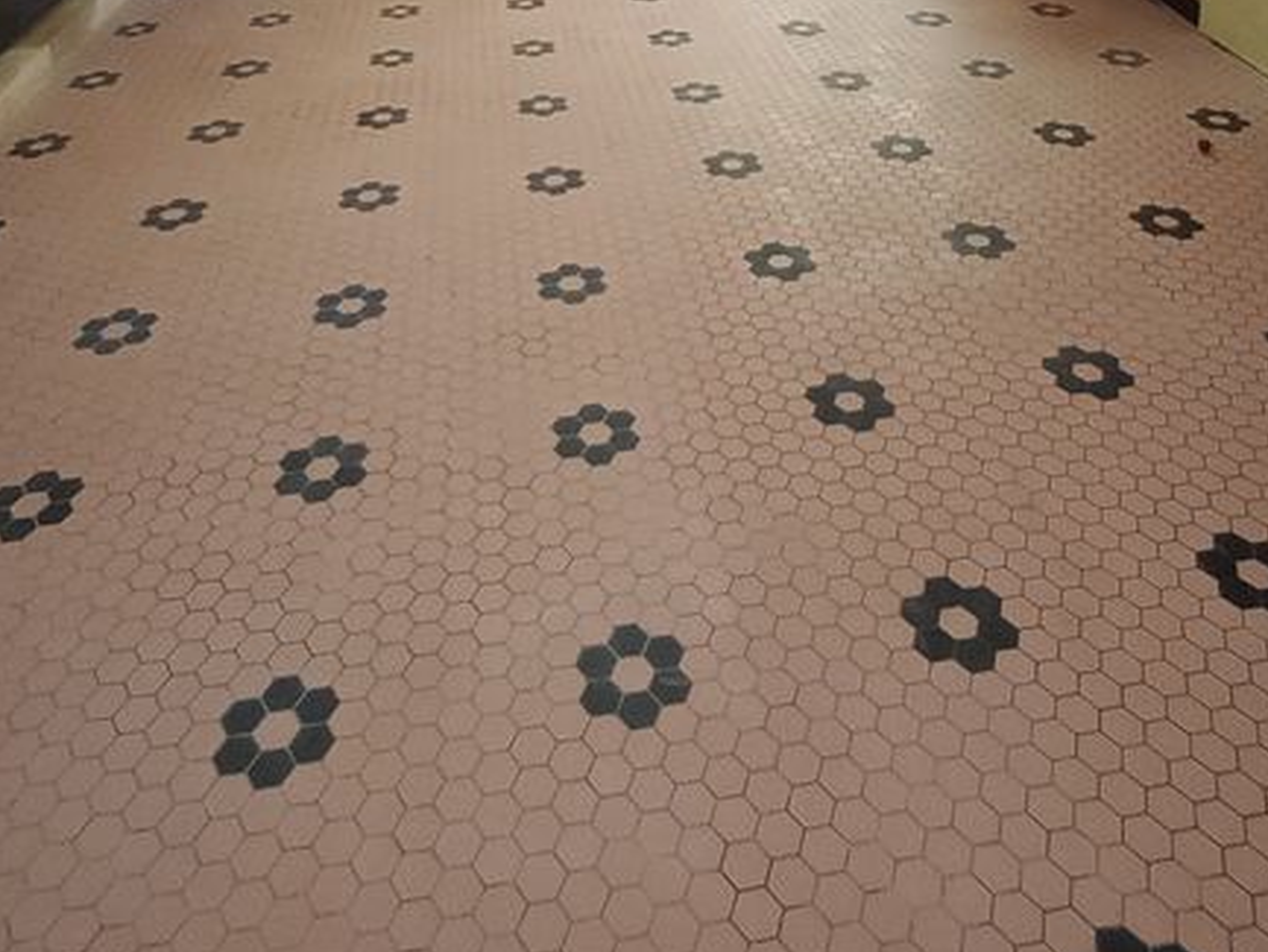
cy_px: -91
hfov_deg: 60.0
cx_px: 635
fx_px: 1099
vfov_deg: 38.8
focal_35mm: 30
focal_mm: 1.42
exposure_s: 1/16.7
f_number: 2.2
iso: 200
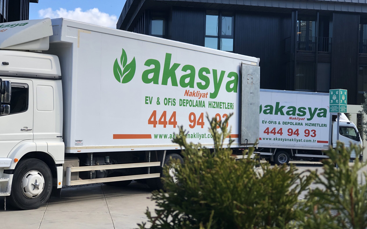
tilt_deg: +0.2
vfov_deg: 21.3
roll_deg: -2.5
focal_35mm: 61
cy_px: 106
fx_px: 610
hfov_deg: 33.5
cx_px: 183
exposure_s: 1/262
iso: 20
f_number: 2.8
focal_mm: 6.6
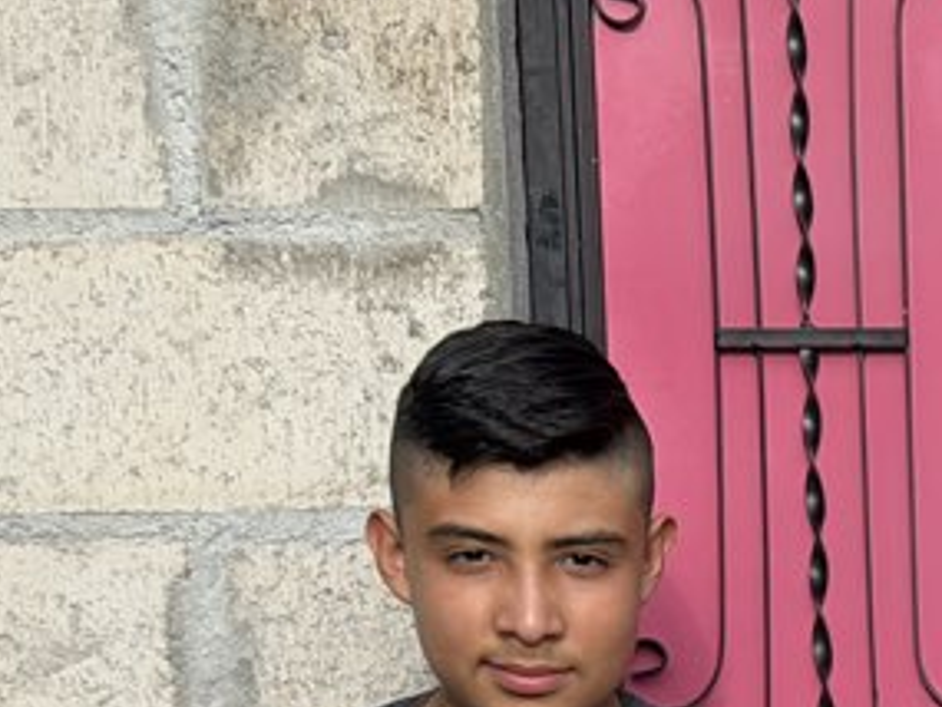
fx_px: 5036
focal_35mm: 185
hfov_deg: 10.2
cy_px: 1148
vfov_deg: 7.8
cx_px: 1527
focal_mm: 6.76
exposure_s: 1/1070
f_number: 1.78
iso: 64
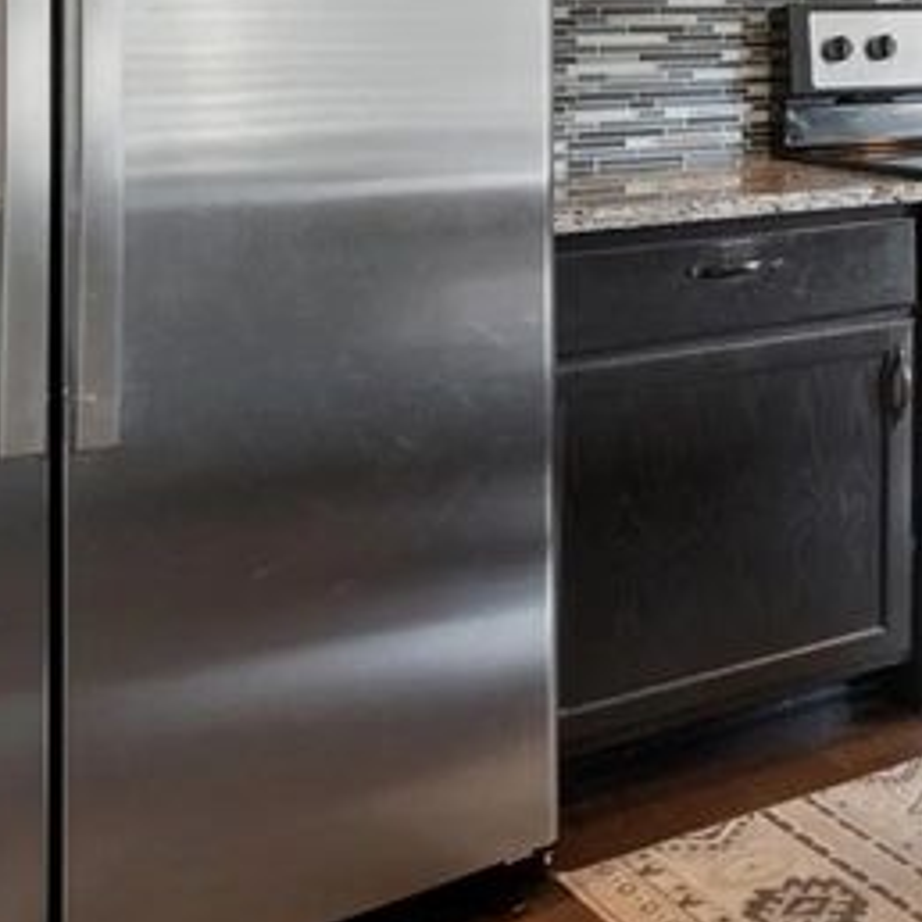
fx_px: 1678
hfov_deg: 21.5
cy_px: -4
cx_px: 1612
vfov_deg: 28.8
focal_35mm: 56
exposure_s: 1/13
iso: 320
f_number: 9
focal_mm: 11
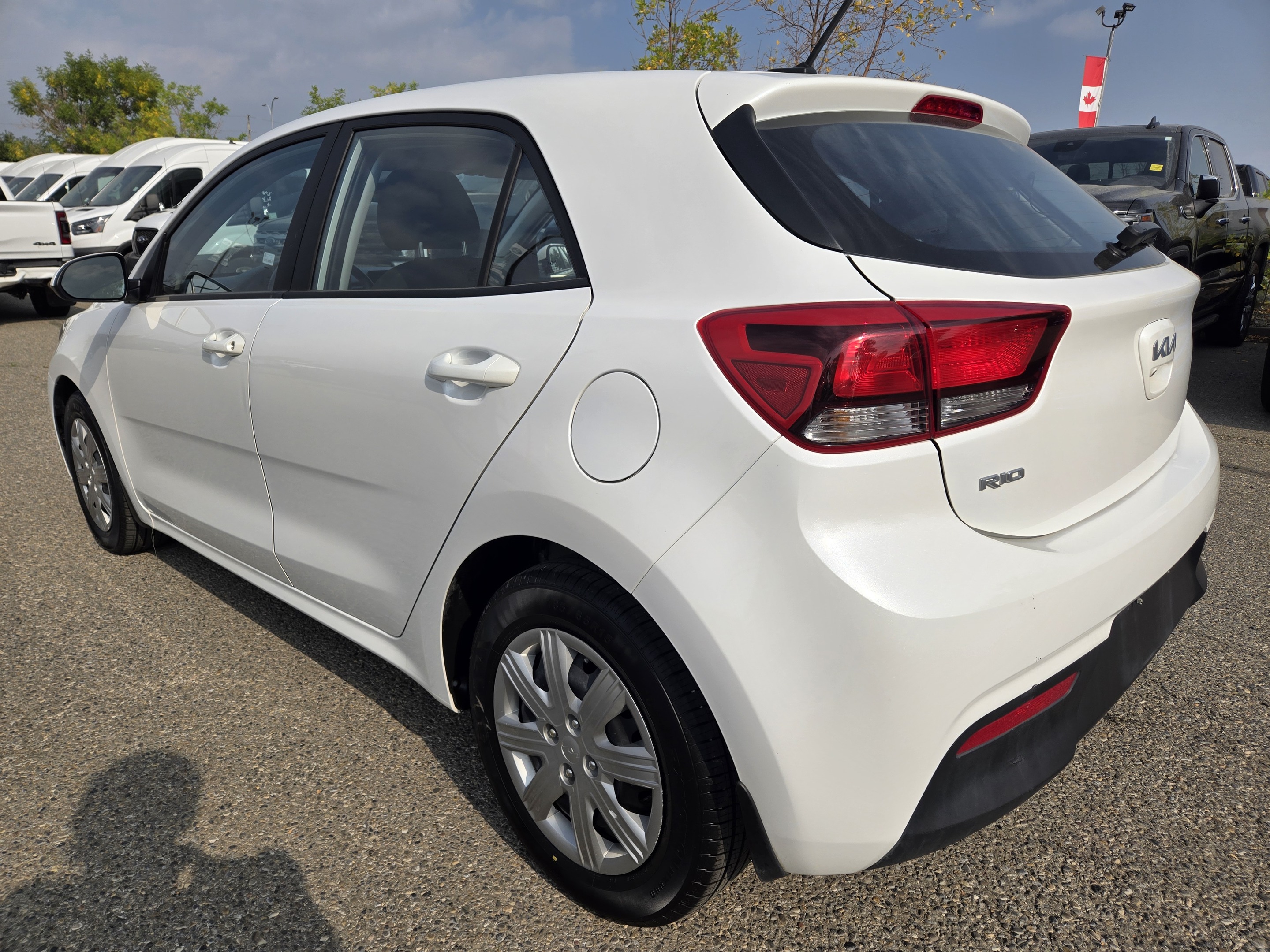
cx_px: 635
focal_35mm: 23
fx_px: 844
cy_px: 476
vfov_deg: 58.9
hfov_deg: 73.9
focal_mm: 5.4
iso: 25
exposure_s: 1/3687
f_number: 1.8
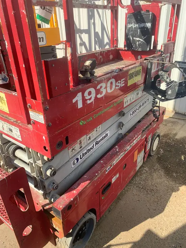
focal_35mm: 26
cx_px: 93
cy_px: 124
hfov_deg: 53.1
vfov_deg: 67.3
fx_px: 186
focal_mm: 4.25
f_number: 1.8
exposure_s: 1/1176
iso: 25
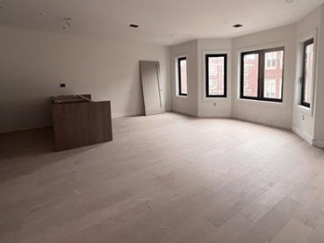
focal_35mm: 18
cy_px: 99
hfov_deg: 86.0
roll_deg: +0.3
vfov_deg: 71.0
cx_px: 203
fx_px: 169
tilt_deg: -6.3
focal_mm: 1.57
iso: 250
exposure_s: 1/84
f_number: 1.8
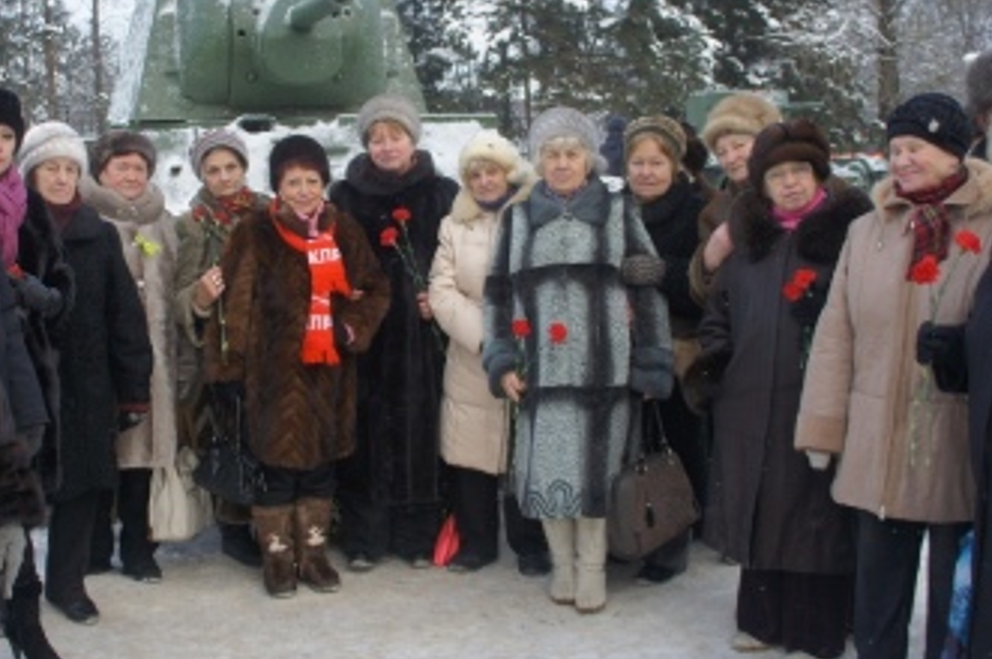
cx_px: 372
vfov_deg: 32.4
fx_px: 1129
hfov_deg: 47.0
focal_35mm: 41
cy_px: 234
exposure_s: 1/200
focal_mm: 18
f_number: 4.5
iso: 200
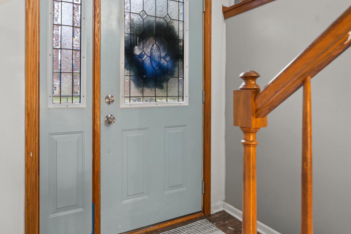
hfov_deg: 75.4
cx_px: 145
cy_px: 107
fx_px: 224
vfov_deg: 55.0
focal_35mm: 23
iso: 250
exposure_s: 10
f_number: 9
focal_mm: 16
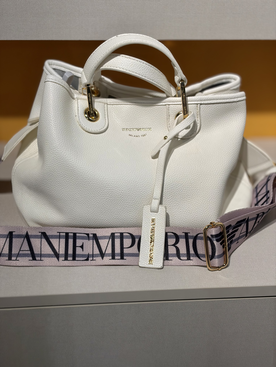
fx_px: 553
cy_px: 184
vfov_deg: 36.8
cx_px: 138
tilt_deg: -29.0
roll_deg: -1.5
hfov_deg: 28.0
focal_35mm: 52
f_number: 1.6
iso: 32
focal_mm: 5.96
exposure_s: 1/302
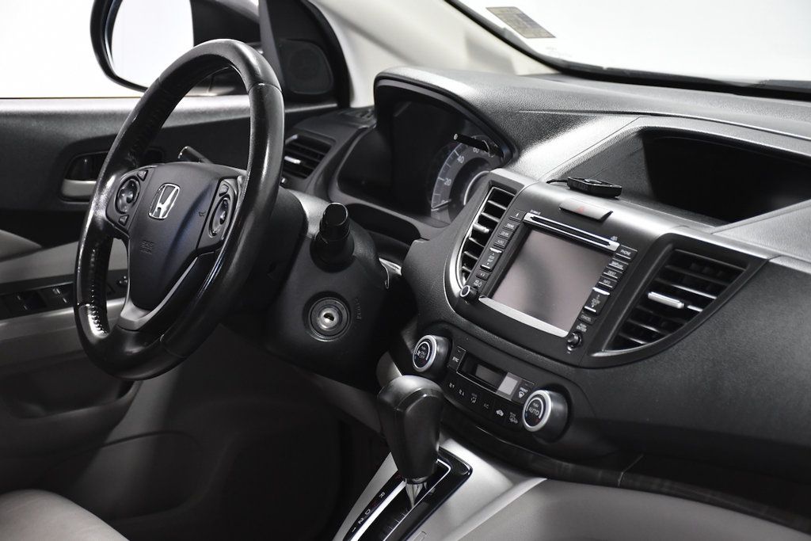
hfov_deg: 24.2
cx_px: 406
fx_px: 1892
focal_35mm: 84
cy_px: 270
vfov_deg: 16.3
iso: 2500
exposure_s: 1/160
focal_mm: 56
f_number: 4.8
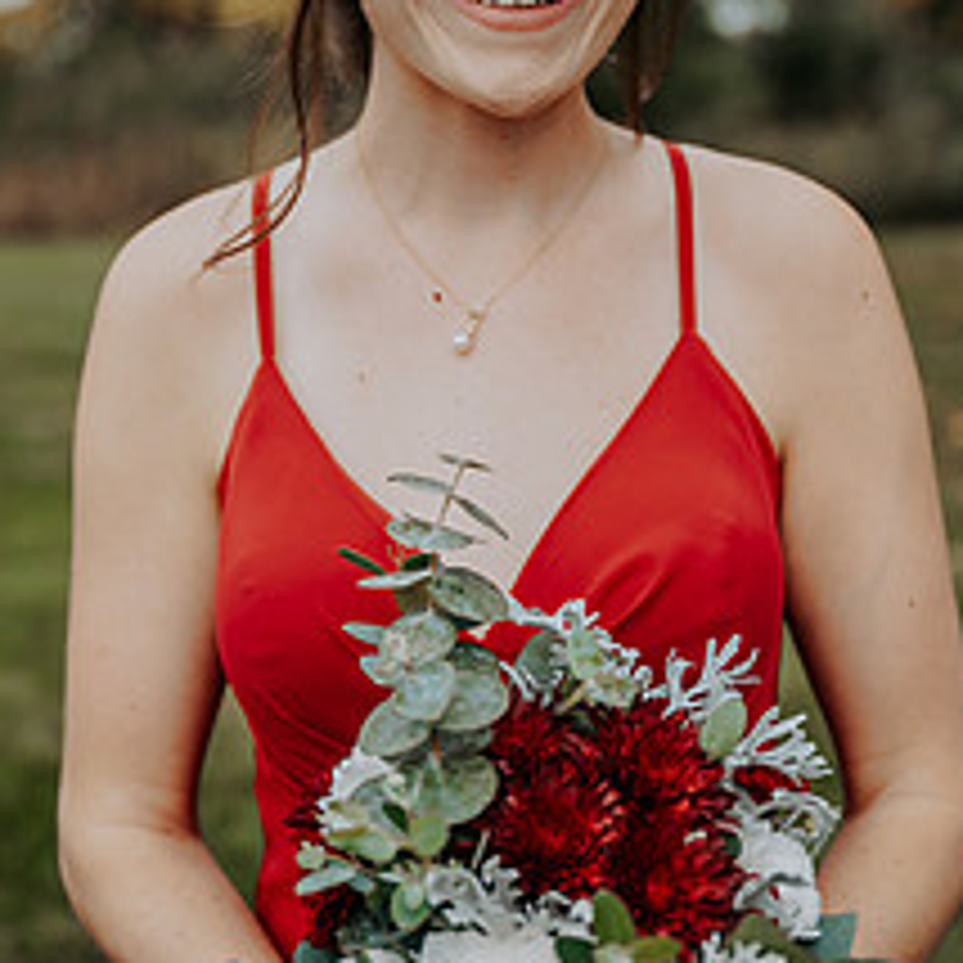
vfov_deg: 23.0
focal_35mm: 75
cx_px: 443
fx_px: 2361
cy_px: 396
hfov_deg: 23.1
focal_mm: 42
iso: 200
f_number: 2.8
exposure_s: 1/1000
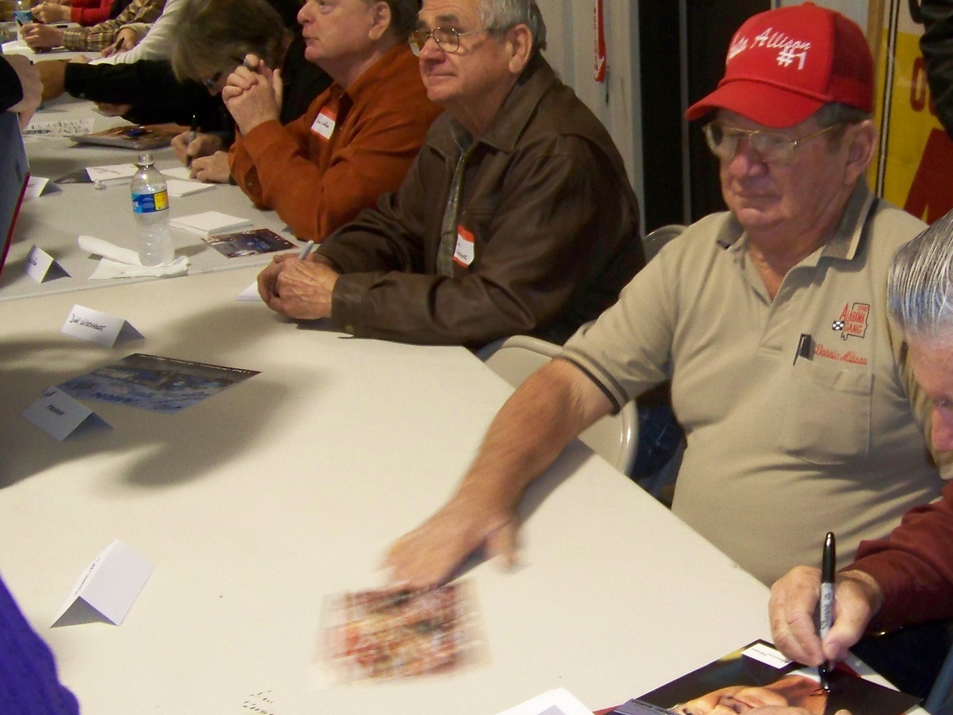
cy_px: 359
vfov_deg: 23.6
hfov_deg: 30.5
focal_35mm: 62
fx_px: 1707
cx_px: 742
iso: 200
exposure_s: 1/30
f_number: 2.8
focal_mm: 5.85
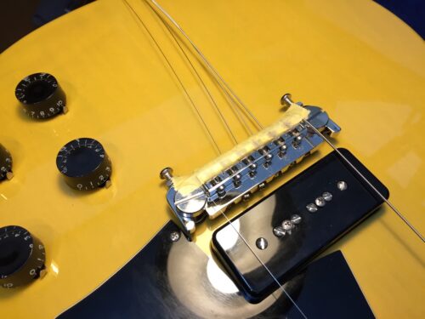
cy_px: 160
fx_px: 356
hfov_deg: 61.7
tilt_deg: -61.0
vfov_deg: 48.2
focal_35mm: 29
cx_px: 212
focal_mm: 4.15
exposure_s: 1/33
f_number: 2.2
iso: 50
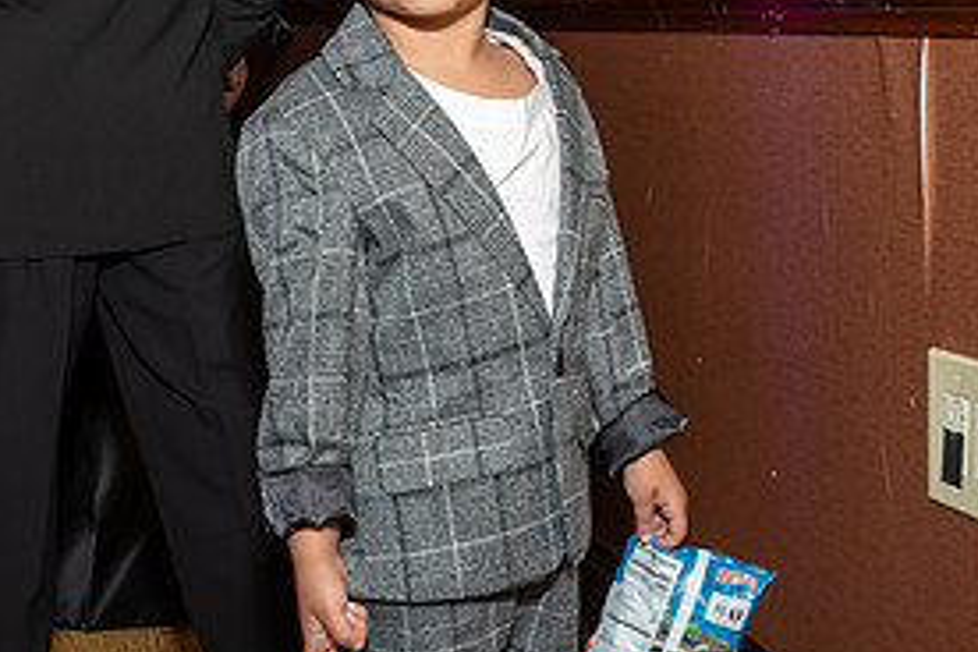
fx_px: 1929
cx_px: 415
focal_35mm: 71
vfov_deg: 19.2
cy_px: 364
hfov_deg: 28.4
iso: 400
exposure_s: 1/250
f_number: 6.3
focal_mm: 17
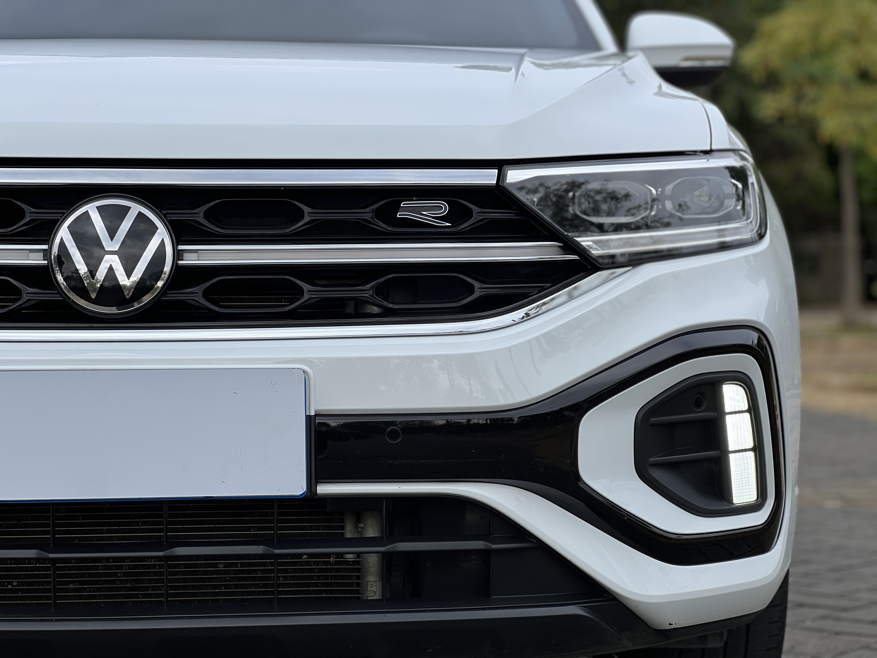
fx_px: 1951
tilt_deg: -0.8
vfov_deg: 19.1
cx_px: 438
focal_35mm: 77
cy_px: 329
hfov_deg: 25.3
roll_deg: -0.1
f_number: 2.8
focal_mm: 9
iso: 32
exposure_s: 1/605
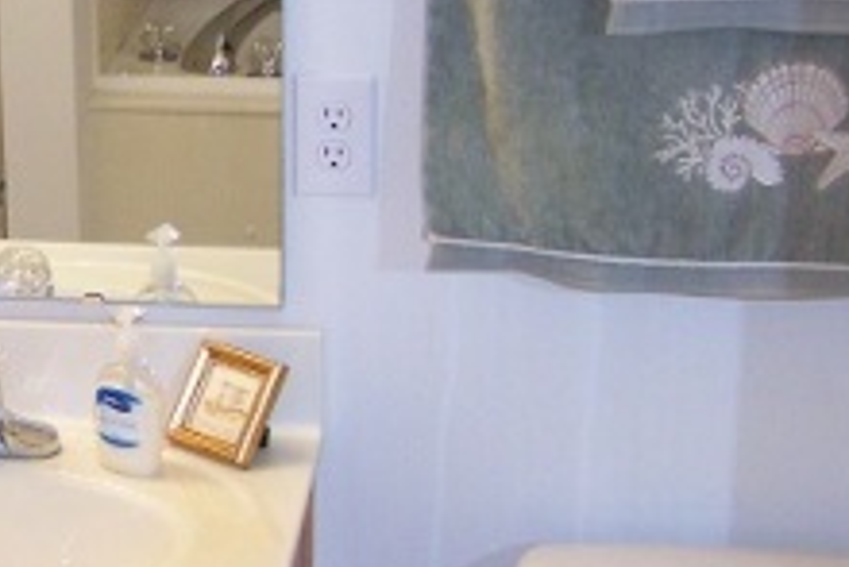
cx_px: -189
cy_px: 220
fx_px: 2714
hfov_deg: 16.9
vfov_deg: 11.9
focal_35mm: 115
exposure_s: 1/60
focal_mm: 6.3
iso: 160
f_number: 2.8
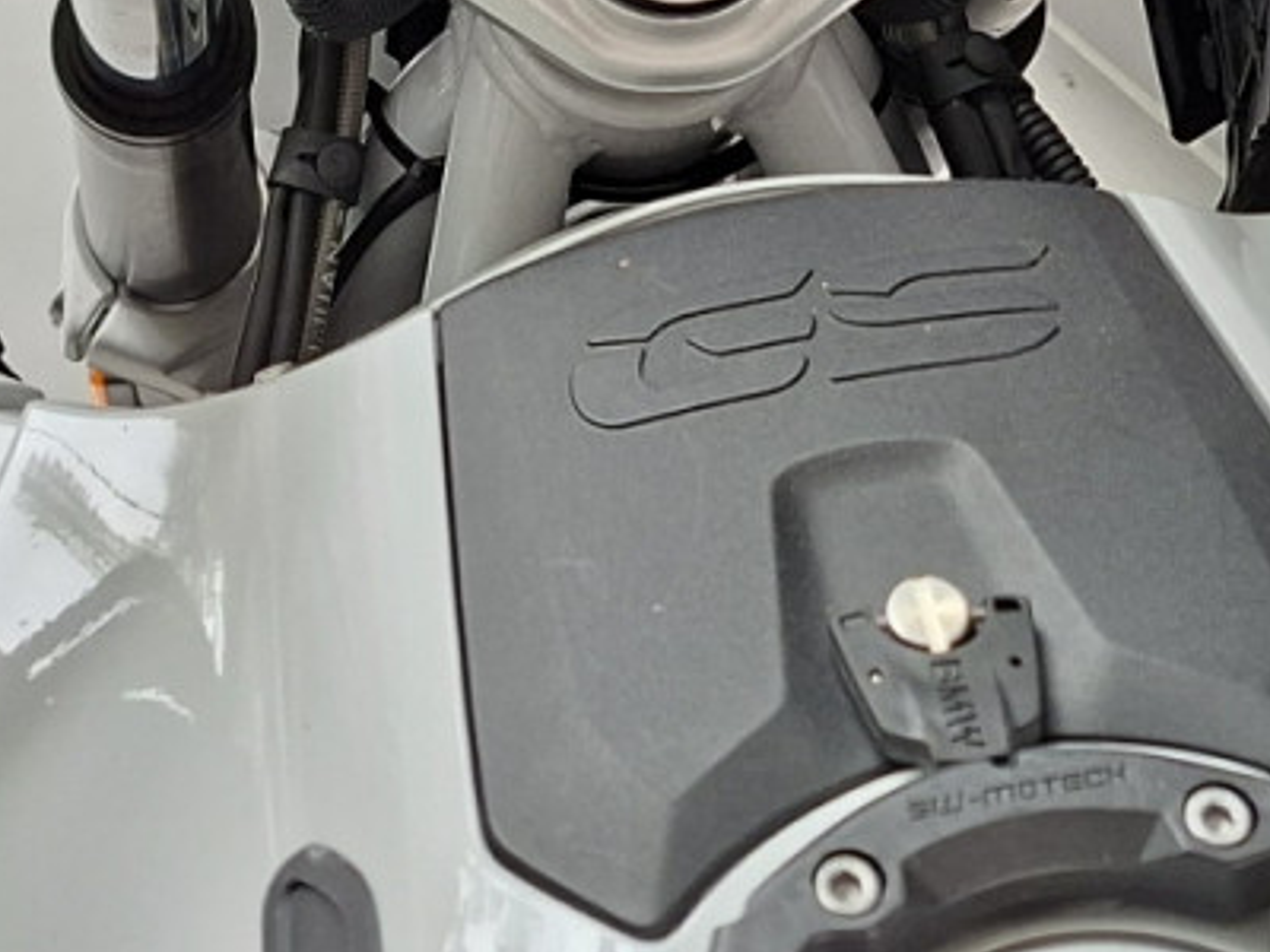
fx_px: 3375
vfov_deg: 14.1
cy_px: -797
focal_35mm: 92
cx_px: 413
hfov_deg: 21.2
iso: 160
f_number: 1.8
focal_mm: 5.54
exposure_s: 1/100
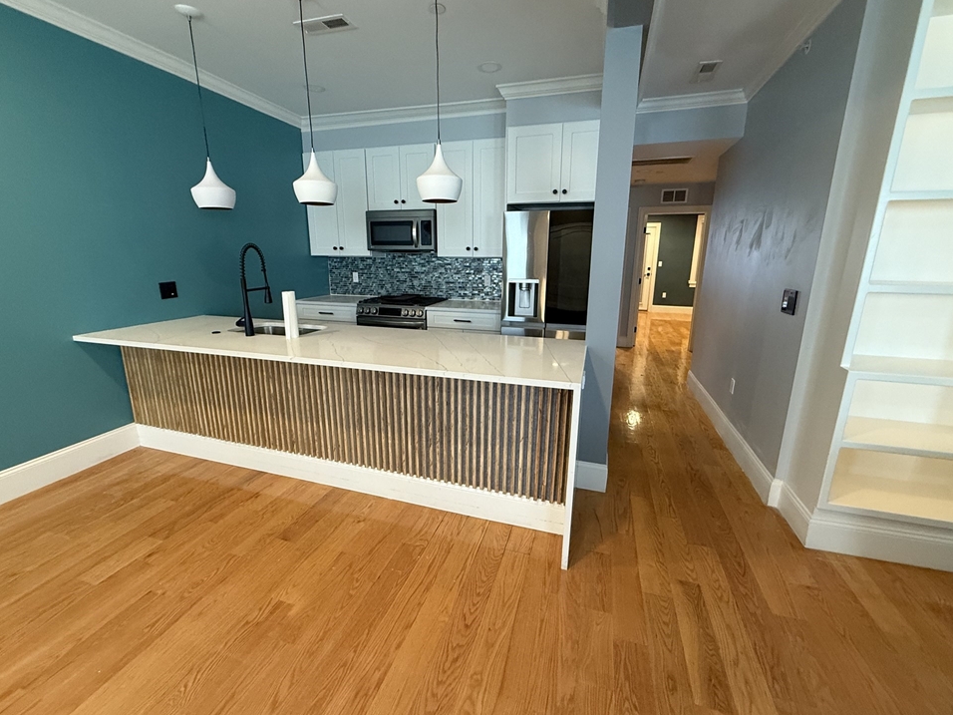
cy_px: 353
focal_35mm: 15
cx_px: 477
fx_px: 413
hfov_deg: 98.2
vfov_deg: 81.7
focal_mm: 2.22
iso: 500
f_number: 2.2
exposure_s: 1/56
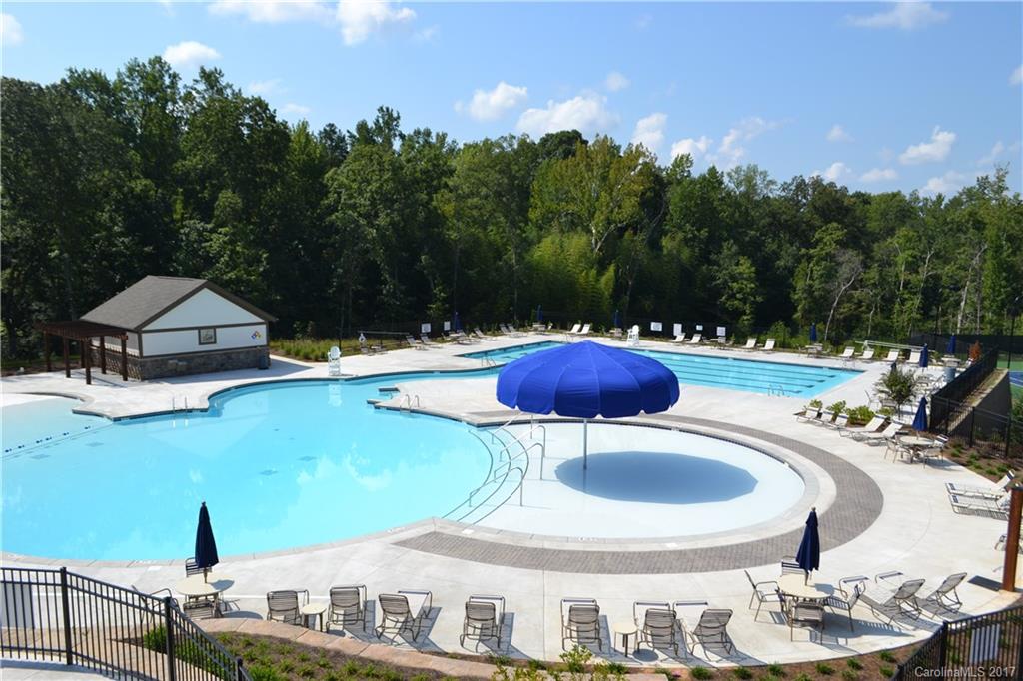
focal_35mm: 27
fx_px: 767
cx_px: 512
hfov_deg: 67.4
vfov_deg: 47.9
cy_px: 340
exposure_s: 1/250
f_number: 8
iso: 100
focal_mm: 18
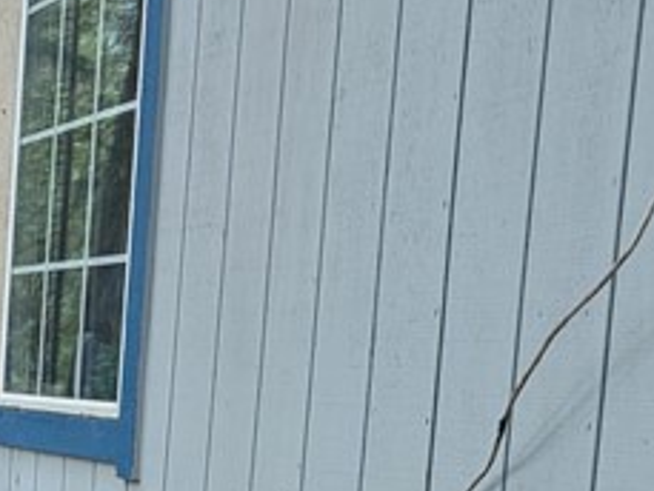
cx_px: -393
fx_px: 2023
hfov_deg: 16.4
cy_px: 639
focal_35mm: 107
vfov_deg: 13.4
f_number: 1.68
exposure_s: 1/39.1
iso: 247
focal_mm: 6.9
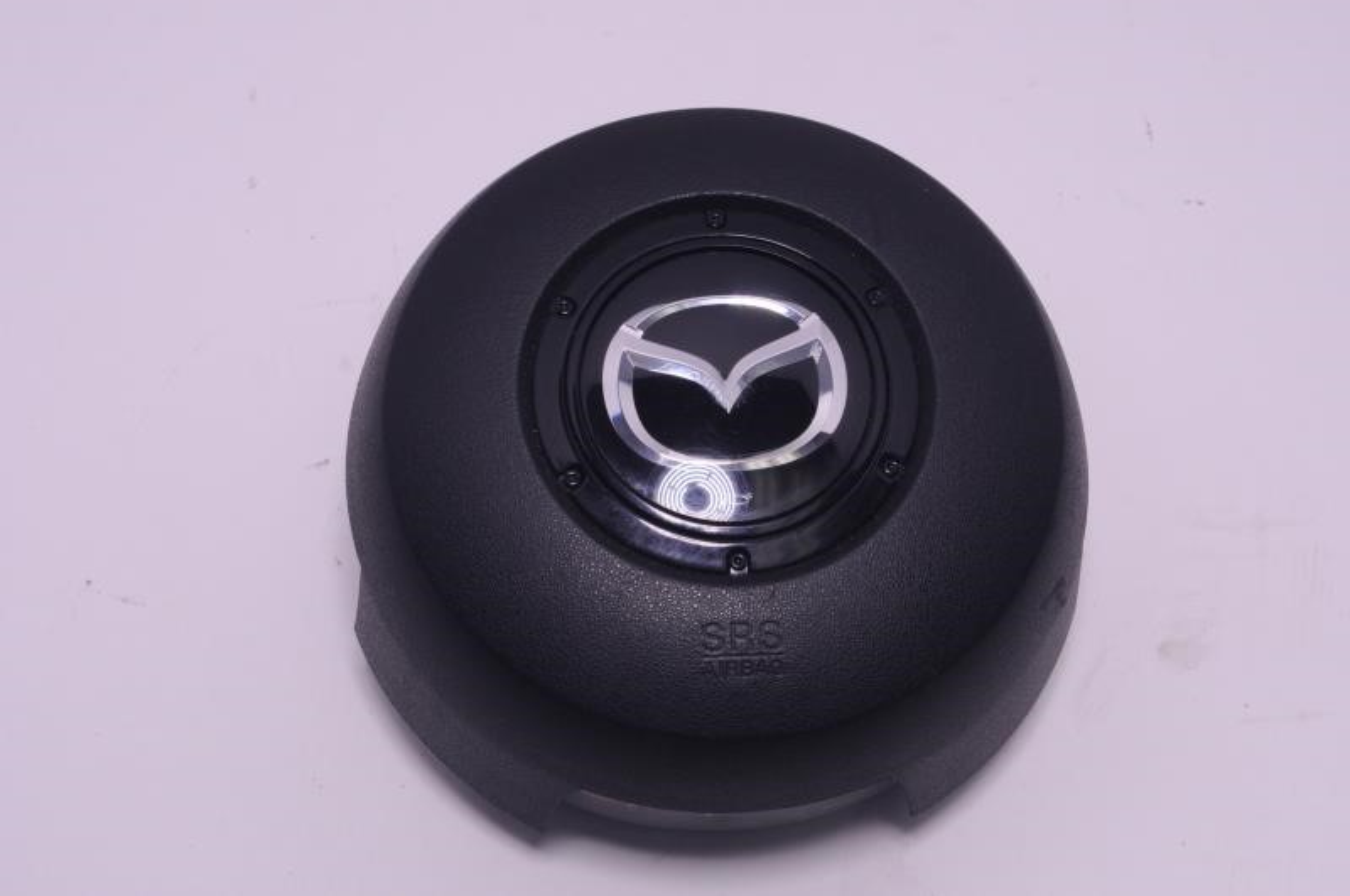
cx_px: 675
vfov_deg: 21.5
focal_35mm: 63
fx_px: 2359
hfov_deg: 31.9
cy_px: 448
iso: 400
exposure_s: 1/250
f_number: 10
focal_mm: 42
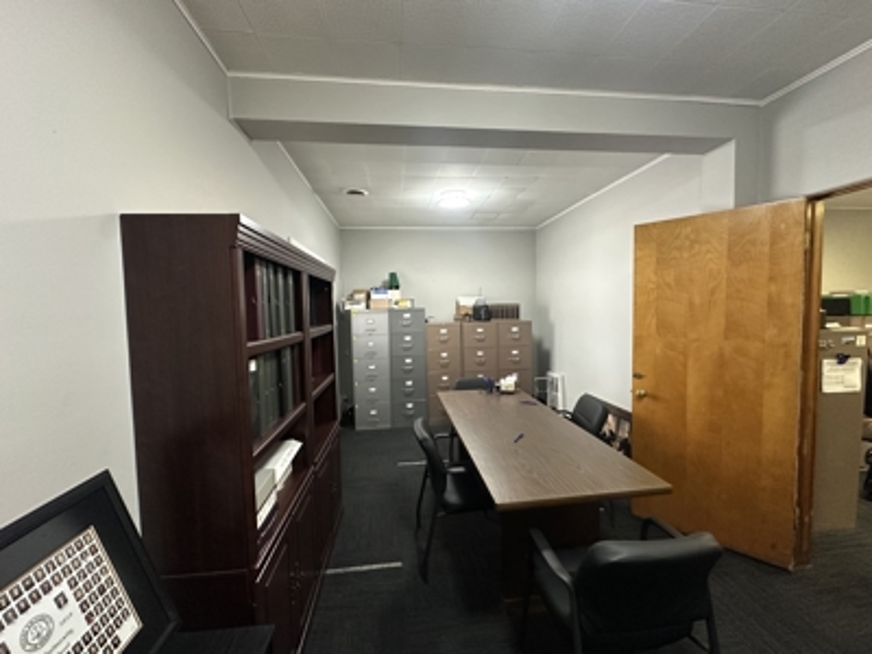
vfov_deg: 85.7
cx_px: 436
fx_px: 353
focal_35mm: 14
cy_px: 327
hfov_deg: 102.1
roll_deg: +1.1
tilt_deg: -3.0
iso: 500
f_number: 2.2
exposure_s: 1/60
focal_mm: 2.22
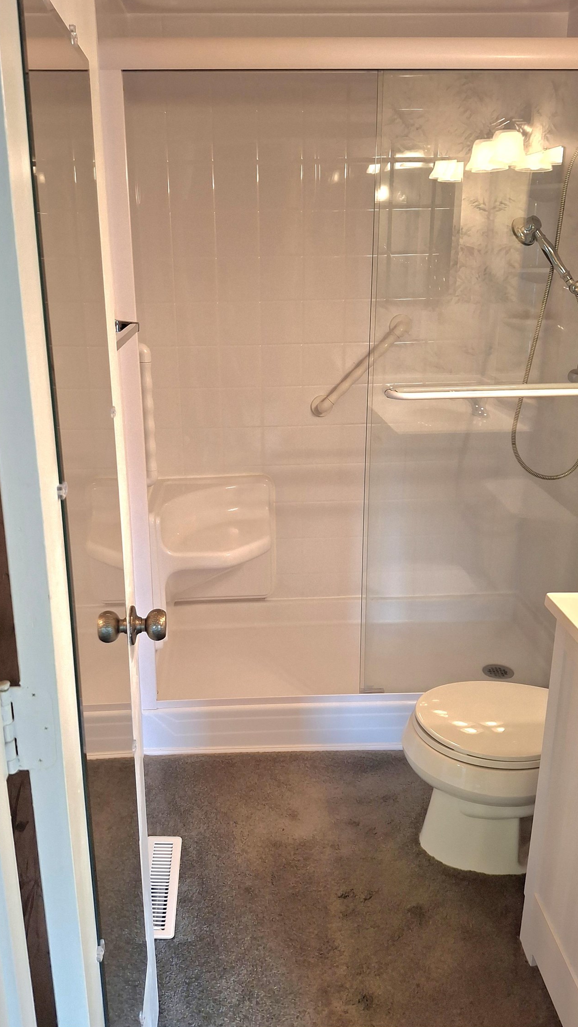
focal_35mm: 28
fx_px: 763
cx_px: 252
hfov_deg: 41.4
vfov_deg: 67.9
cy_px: 502
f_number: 1.8
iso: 250
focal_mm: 4.69
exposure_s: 1/30
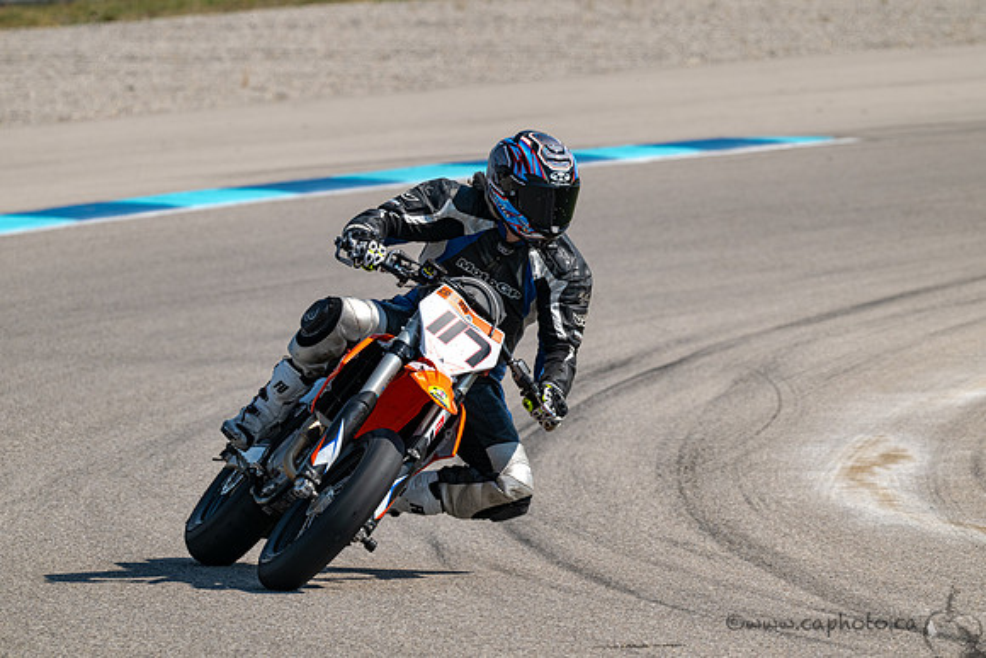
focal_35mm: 380
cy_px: 329
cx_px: 493
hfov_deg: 5.4
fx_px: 10410
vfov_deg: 3.6
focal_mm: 380
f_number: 11
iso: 500
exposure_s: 1/1250
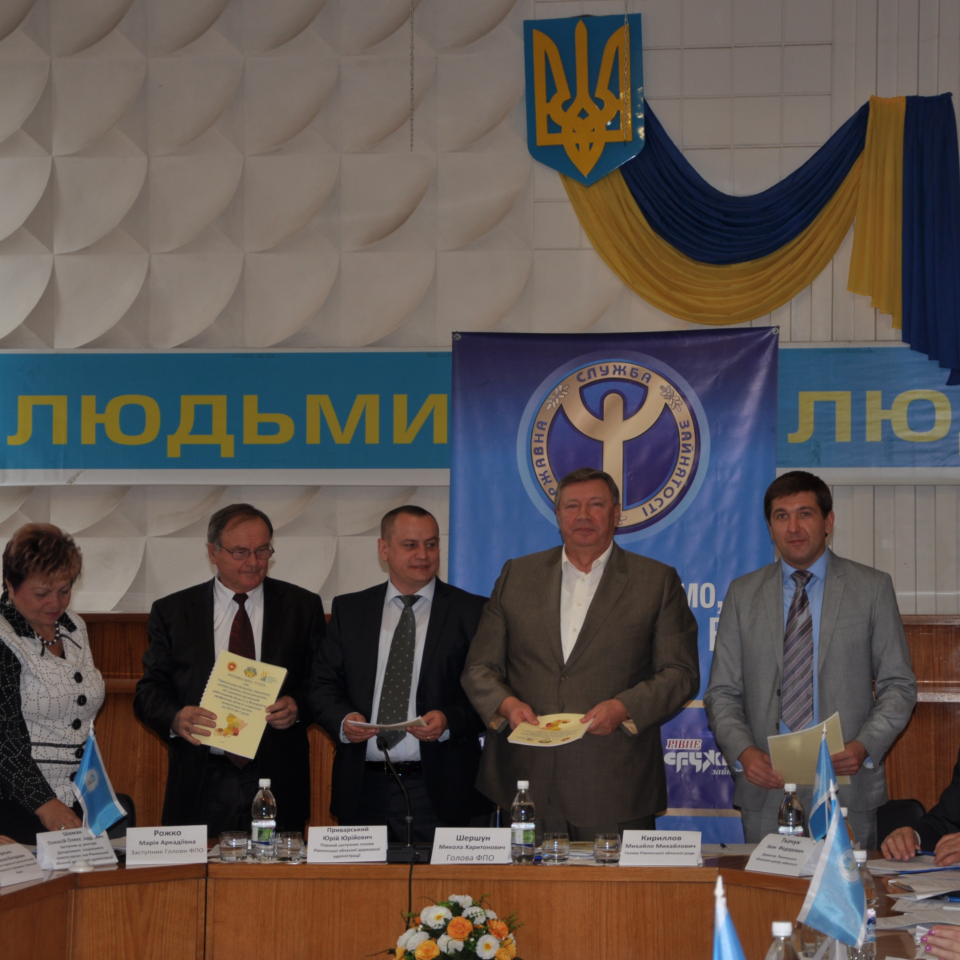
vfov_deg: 20.0
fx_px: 2718
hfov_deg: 20.0
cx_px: 604
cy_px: 481
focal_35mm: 87
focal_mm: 45
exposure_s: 1/30
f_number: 4.8
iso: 200
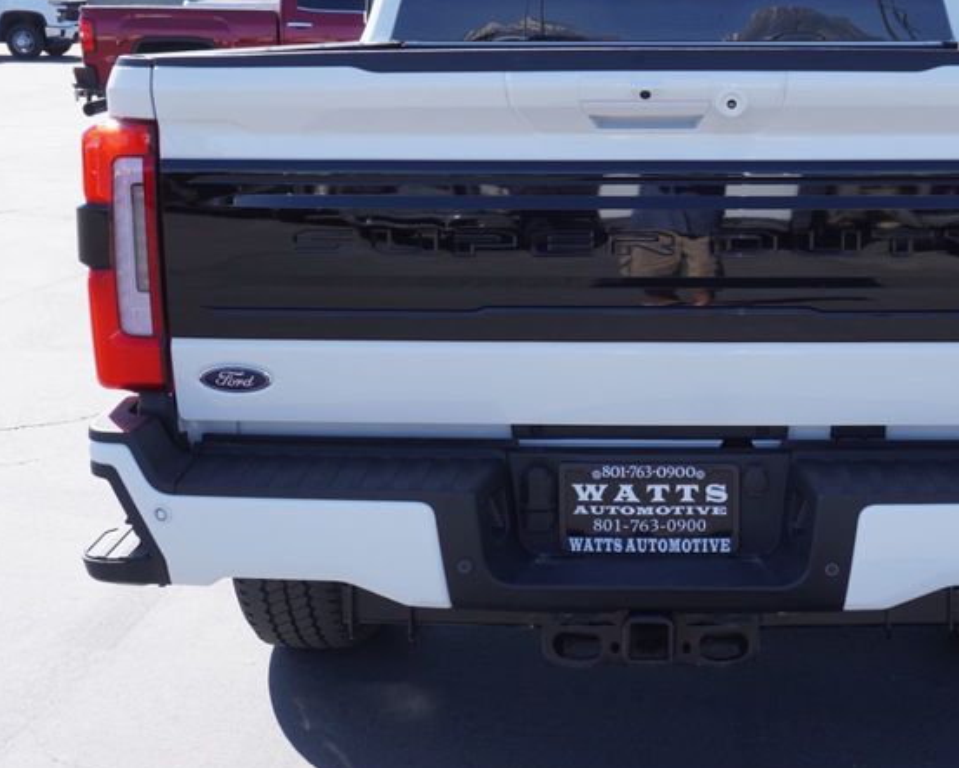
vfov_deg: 27.6
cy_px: 302
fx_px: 1558
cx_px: 658
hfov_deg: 33.8
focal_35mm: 55
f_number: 6.3
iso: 100
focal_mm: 21
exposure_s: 1/160
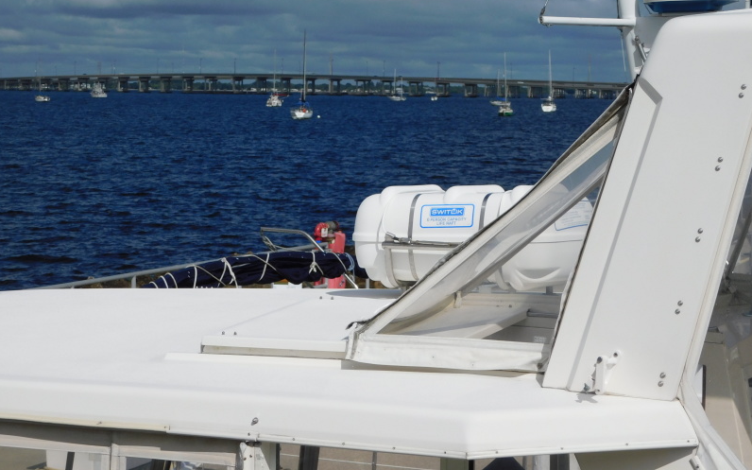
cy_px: 209
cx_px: 375
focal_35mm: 97
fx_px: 1987
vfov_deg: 13.5
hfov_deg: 21.4
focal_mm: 16.1
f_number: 9
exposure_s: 1/800
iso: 125
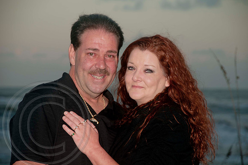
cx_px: 124
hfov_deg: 13.1
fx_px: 1083
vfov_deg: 8.7
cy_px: 82
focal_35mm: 158
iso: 100
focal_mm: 105
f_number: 6.3
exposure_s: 1/80
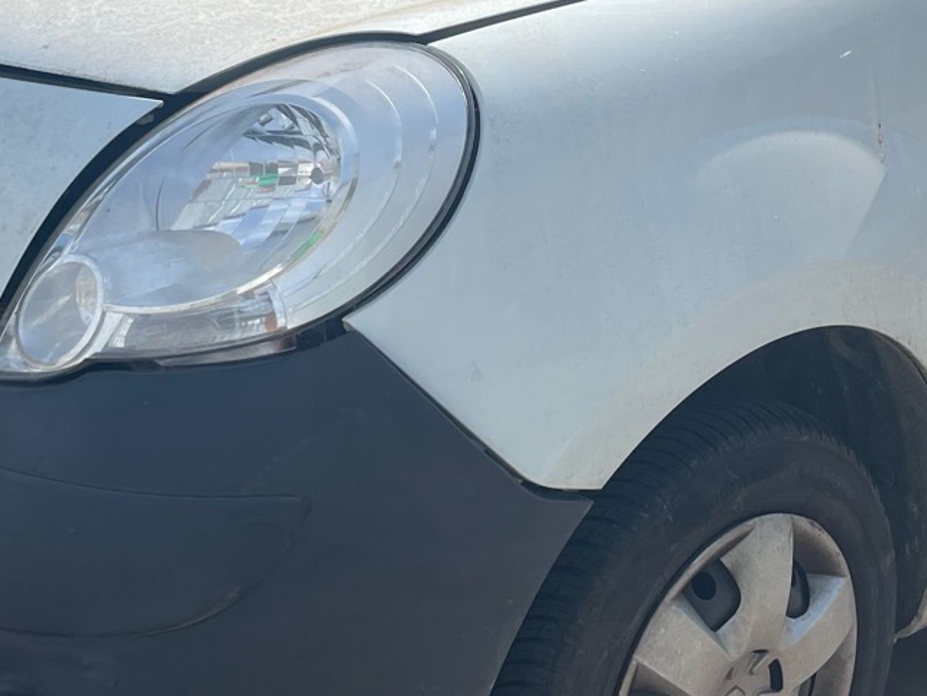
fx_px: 1955
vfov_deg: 20.1
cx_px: 583
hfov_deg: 26.6
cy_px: 216
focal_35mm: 73
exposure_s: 1/2618
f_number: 1.6
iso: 32
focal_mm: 4.2
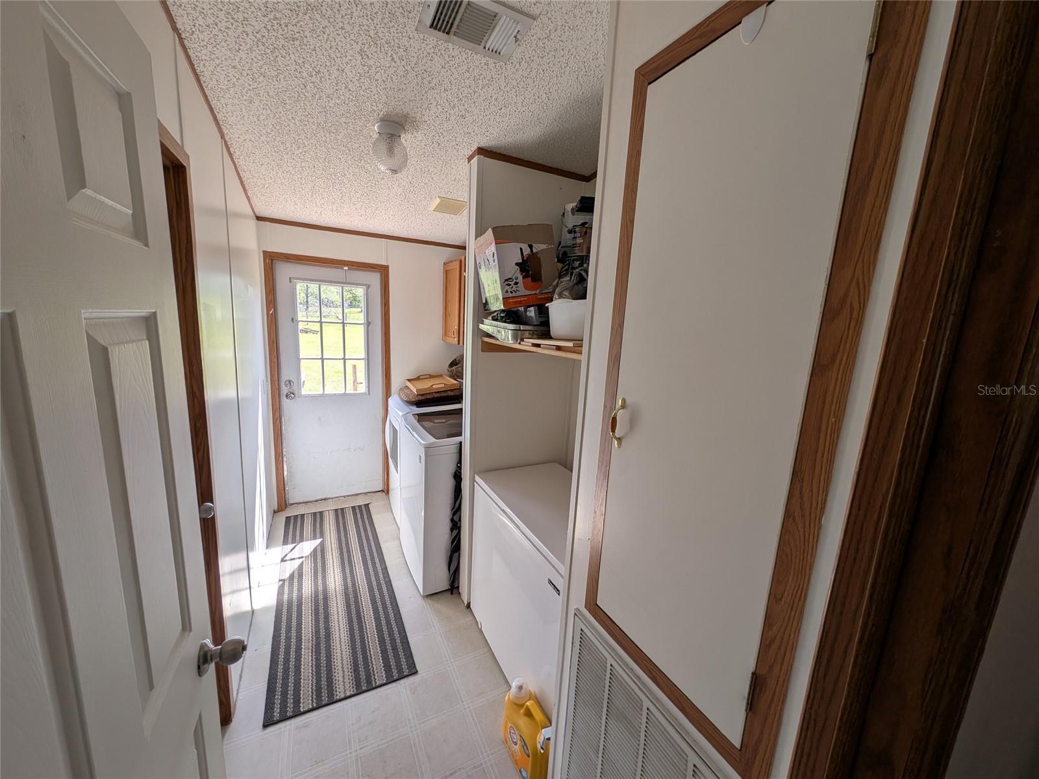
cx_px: 520
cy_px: 390
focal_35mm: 12
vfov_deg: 94.5
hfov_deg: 110.5
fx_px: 360
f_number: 1.95
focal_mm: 2.23
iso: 45
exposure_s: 1/296
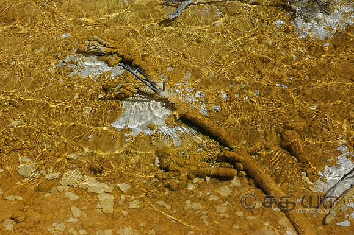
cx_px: 177
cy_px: 118
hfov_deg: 27.0
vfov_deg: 18.2
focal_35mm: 75
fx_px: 737
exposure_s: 1/250
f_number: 8
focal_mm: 50
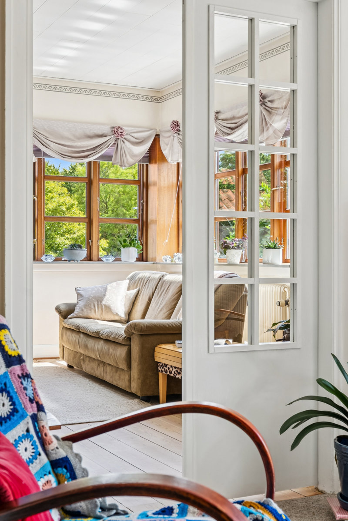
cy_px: 260
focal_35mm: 52
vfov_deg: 38.2
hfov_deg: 26.0
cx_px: 174
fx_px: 754
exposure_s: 1/30
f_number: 8
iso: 200
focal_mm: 35
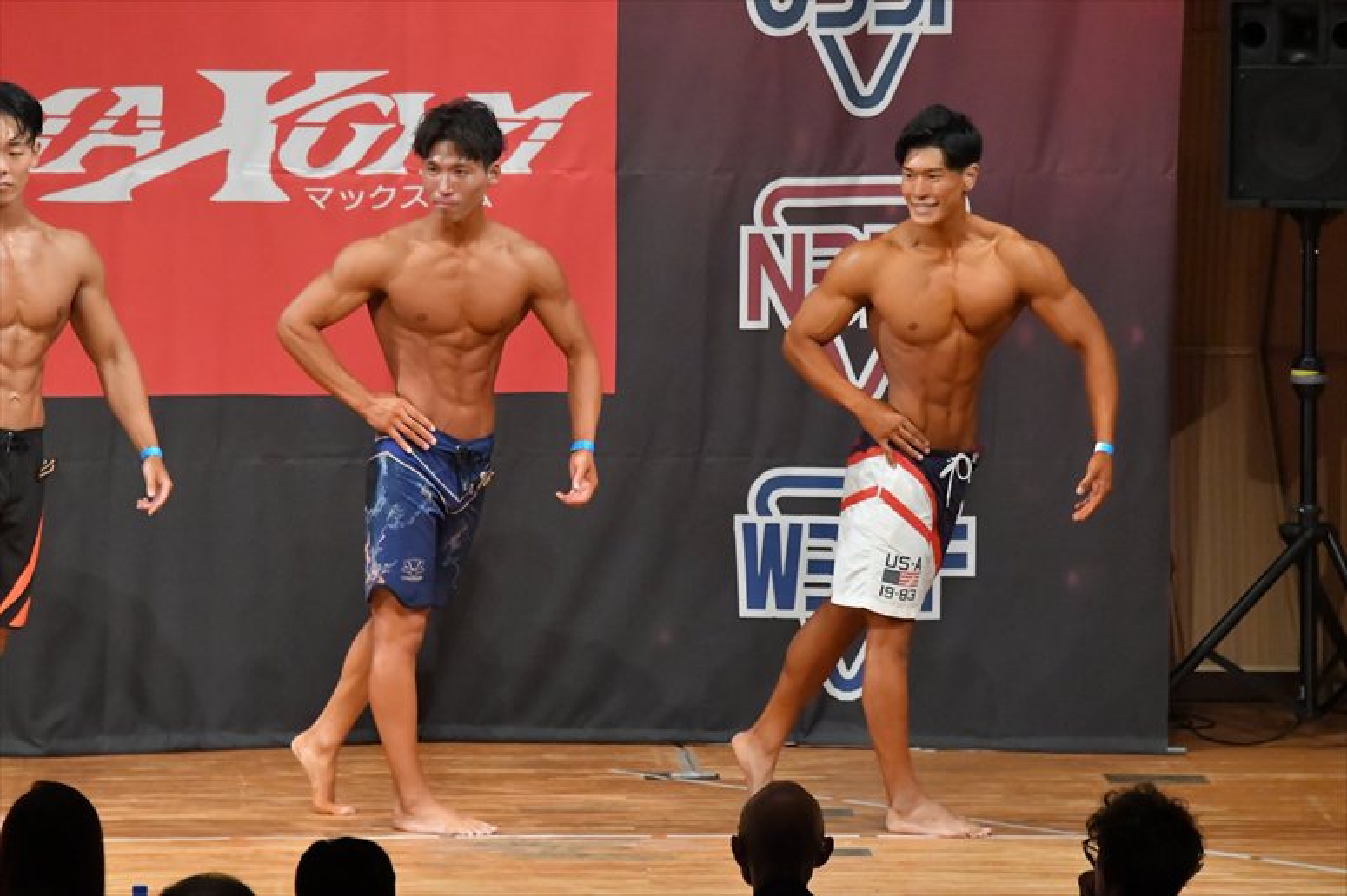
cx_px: 674
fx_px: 9537
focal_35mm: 255
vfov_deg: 5.4
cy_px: 448
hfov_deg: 8.1
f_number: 5.6
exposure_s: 1/400
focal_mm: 170
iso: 10000
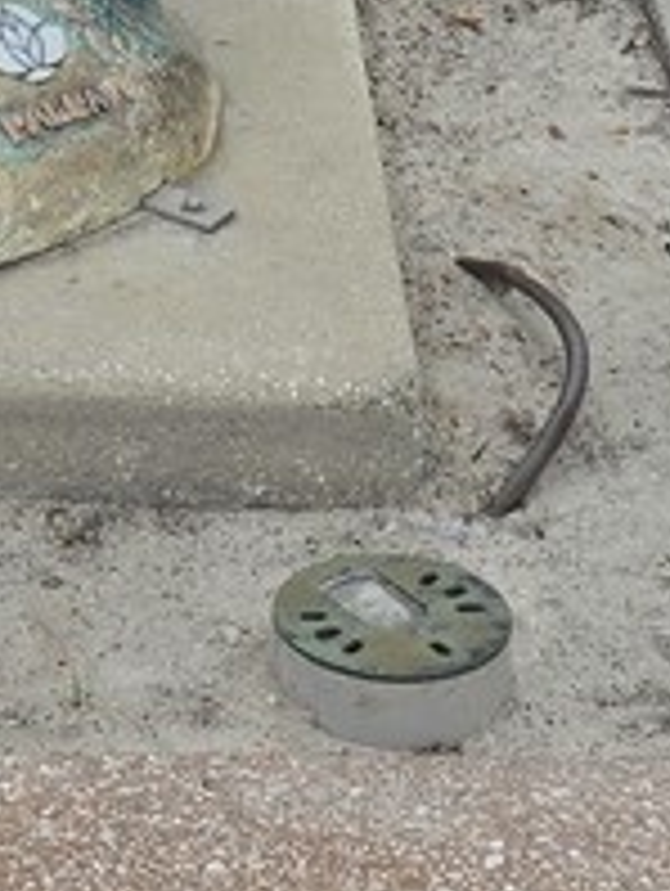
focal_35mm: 151
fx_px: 3888
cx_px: 160
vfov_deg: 11.0
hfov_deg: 9.8
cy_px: -1274
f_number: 1.7
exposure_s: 1/574
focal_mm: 6.3
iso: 12
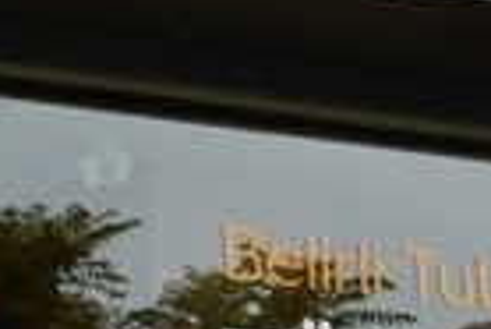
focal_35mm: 195
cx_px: -883
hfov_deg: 8.9
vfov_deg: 7.1
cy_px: 218
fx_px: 2662
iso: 200
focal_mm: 23
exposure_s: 1/250
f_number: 8
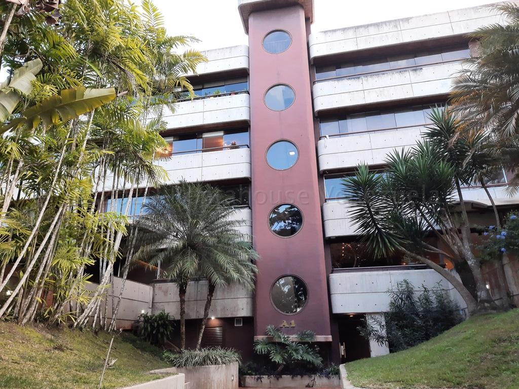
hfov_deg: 69.4
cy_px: 194
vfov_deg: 54.9
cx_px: 260
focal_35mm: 25
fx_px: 375
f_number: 2
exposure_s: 1/60
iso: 125
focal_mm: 4.6
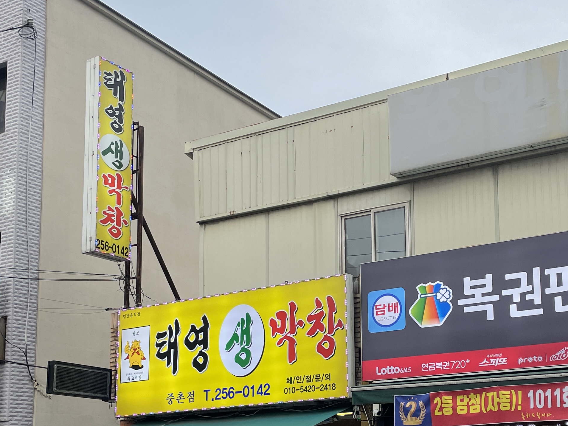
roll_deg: +2.2
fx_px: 903
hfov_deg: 34.6
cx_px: 385
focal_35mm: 55
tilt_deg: +8.9
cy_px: 328
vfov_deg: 26.2
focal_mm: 4.2
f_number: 1.6
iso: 32
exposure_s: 1/485
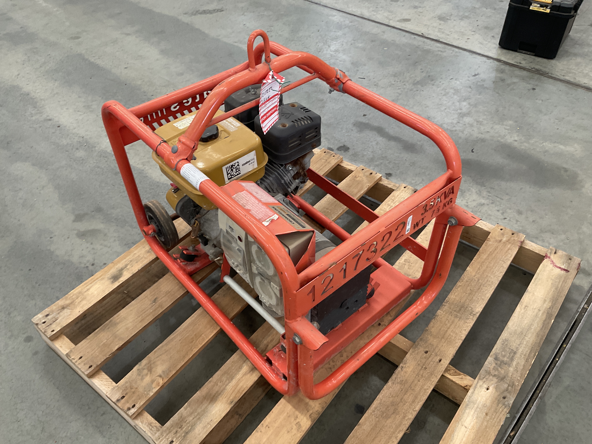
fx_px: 496
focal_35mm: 29
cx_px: 296
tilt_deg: -42.5
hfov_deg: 61.7
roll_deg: +0.8
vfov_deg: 48.2
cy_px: 222
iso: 64
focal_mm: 3
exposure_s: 1/50
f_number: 1.8
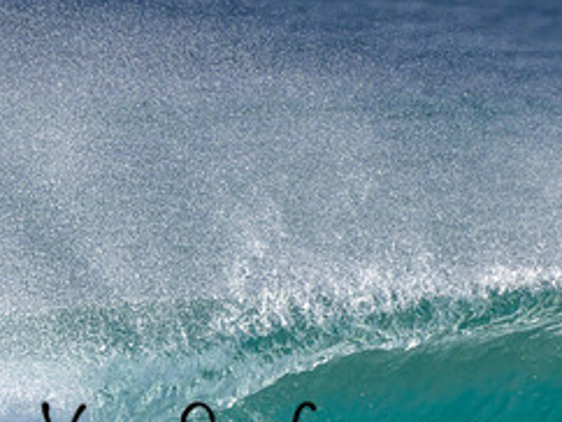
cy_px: 419
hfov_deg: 1.2
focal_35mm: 1612
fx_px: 26197
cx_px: 281
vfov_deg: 0.9
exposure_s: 1/2000
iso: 1400
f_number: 11
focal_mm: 700
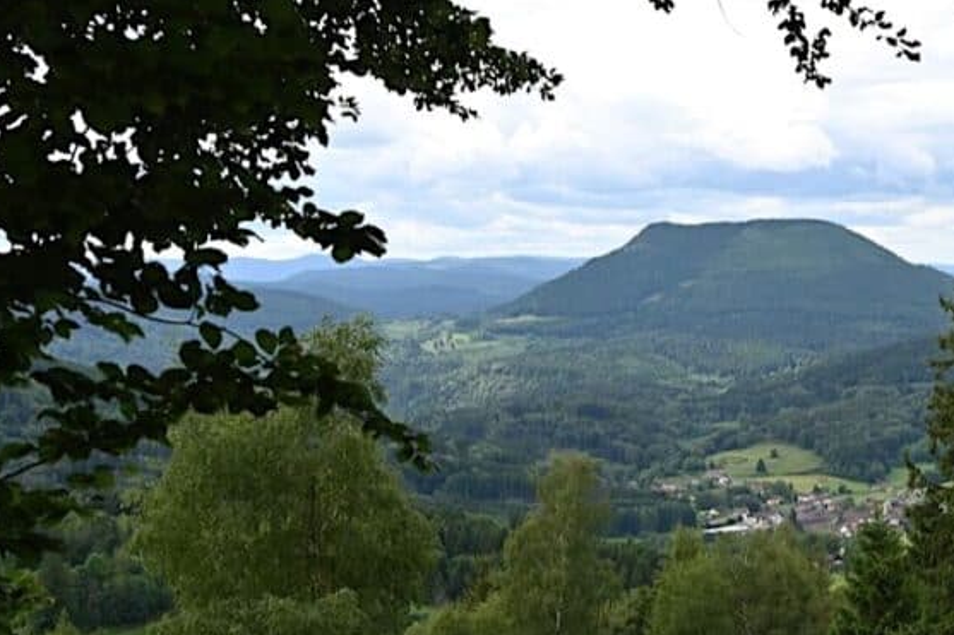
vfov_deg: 23.4
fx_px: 1534
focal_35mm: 58
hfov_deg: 33.6
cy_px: 375
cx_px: 747
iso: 100
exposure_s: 1/250
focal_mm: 31.5
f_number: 6.3
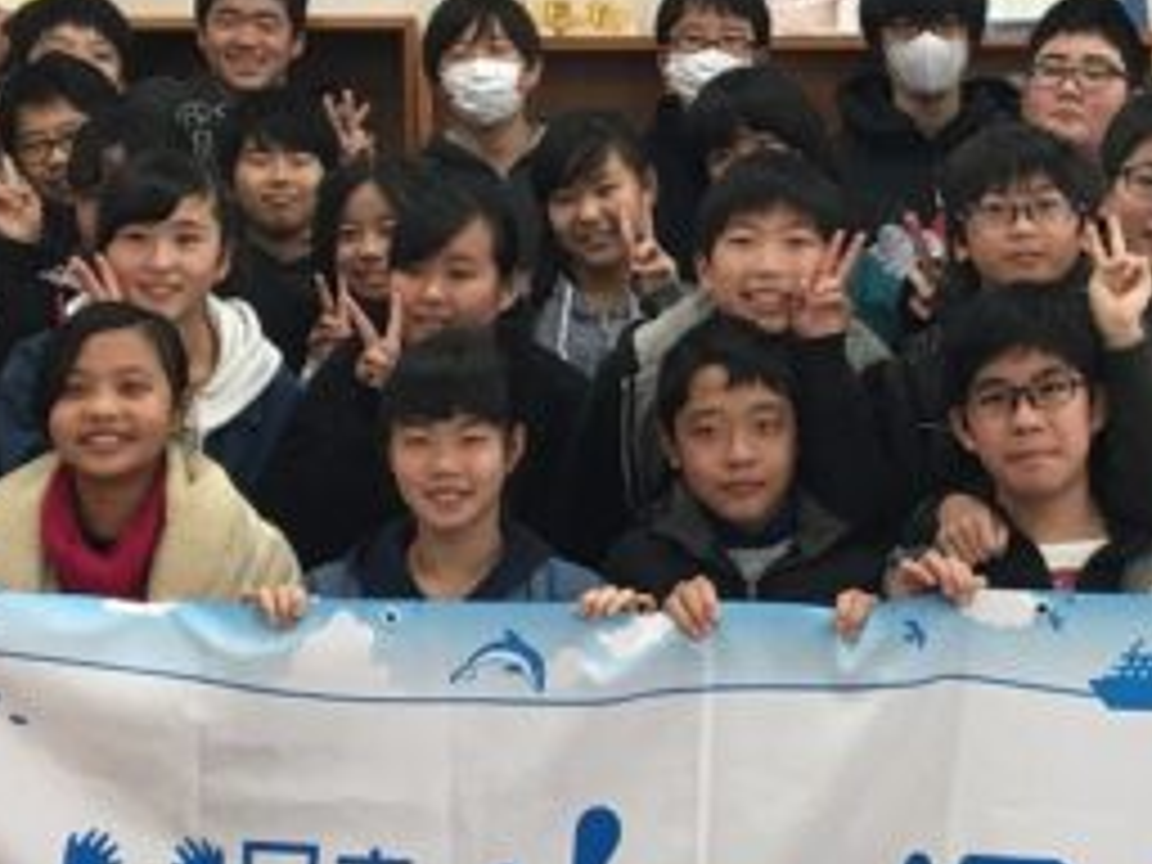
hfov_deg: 23.4
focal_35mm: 83
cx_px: 794
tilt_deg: -4.4
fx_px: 2762
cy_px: 342
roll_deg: +1.4
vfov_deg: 17.8
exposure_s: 1/30
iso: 40
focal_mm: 4.15
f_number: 2.2
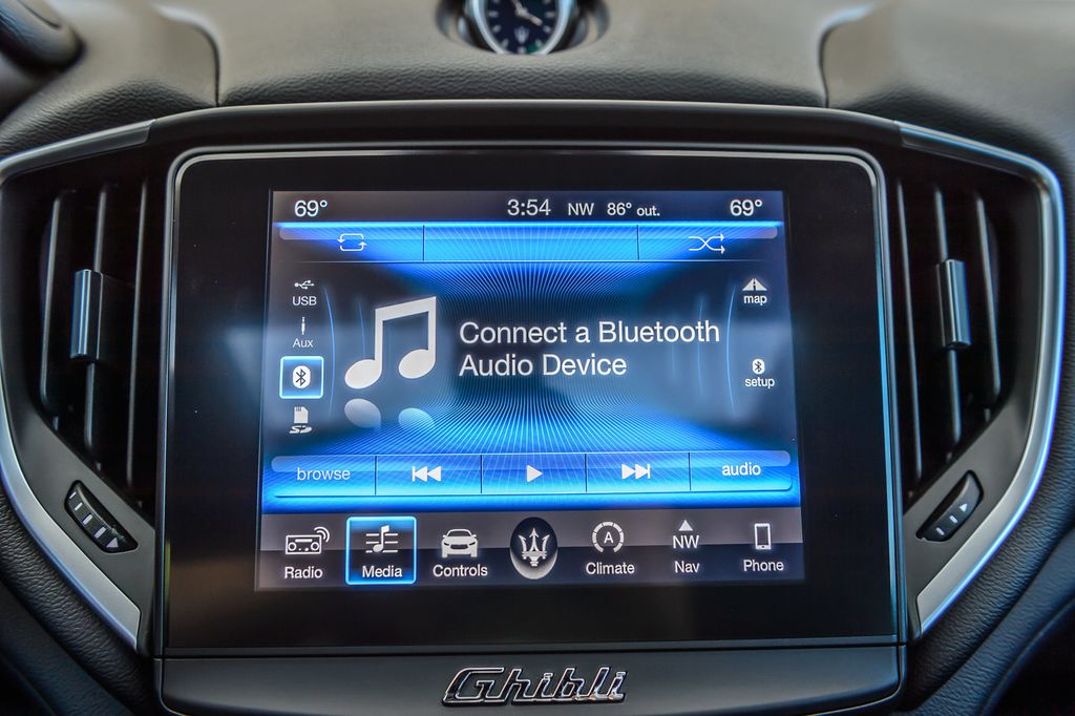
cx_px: 538
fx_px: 955
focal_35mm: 32
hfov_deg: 58.7
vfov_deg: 41.1
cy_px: 358
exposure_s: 1/100
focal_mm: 32
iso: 400
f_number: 4
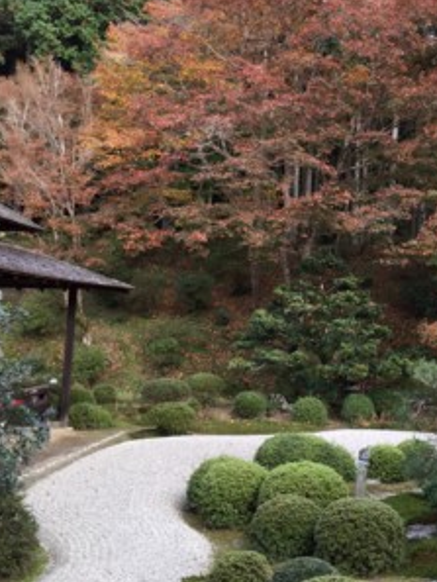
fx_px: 791
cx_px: 292
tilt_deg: +4.9
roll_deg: -1.3
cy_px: 241
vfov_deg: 40.3
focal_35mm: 47
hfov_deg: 30.7
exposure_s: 1/120
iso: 50
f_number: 2.4
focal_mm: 3.3
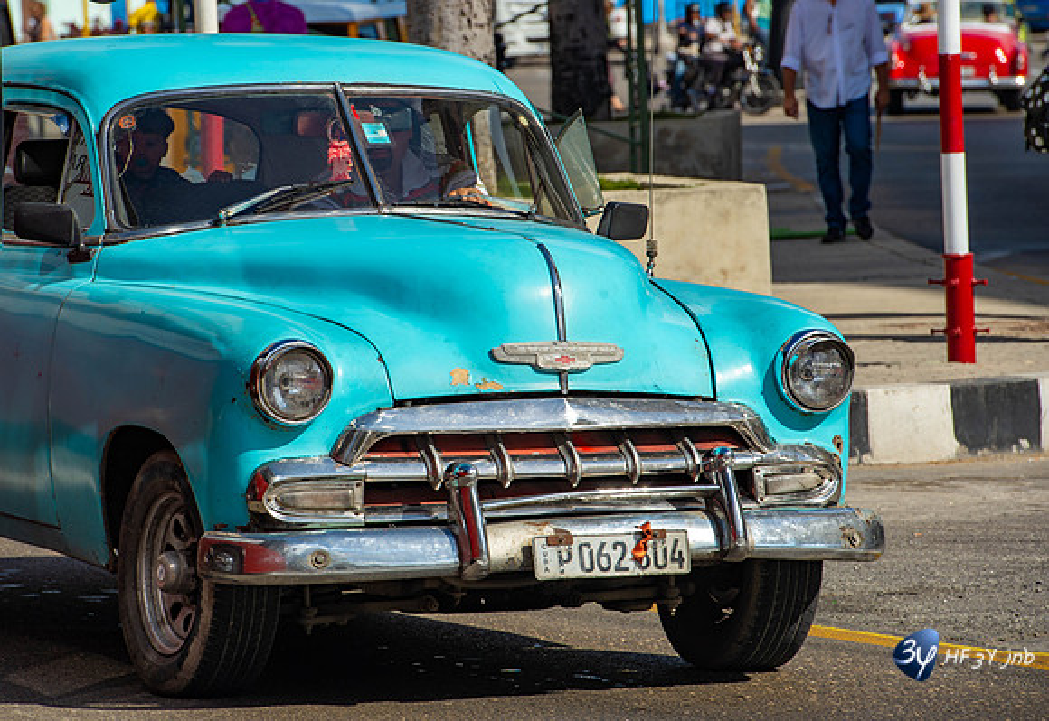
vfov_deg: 6.0
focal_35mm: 232
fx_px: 6828
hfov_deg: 8.8
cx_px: 434
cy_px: 312
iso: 100
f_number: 9
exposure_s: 1/320
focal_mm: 200
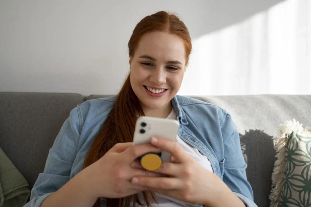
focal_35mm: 35
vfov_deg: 37.8
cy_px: 104
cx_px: 156
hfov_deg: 54.4
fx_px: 302
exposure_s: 1/1250
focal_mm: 35
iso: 400
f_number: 2.8
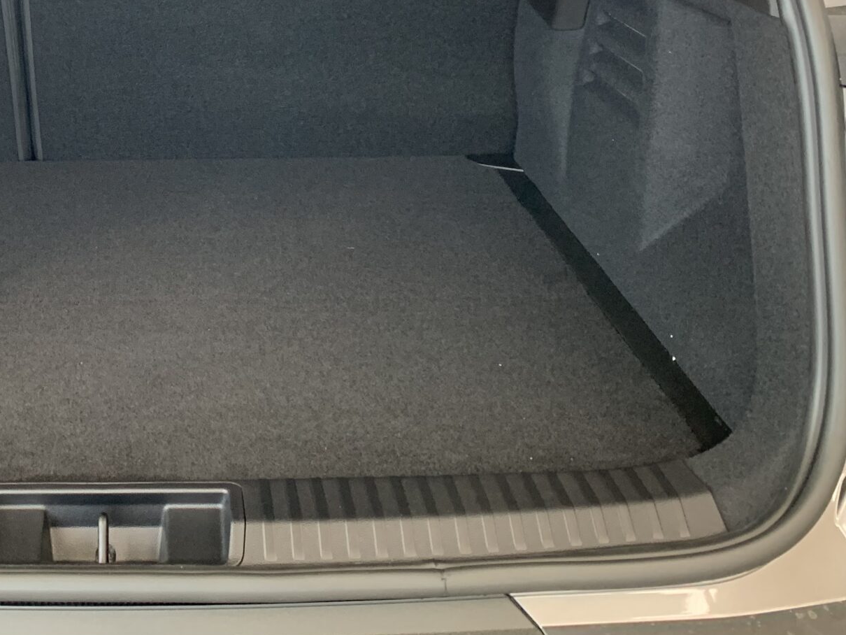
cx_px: 119
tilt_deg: -13.2
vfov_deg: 25.8
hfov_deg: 33.5
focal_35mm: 55
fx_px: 1344
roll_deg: +0.8
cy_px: 73
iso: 250
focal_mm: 4.25
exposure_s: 1/60
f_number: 1.8
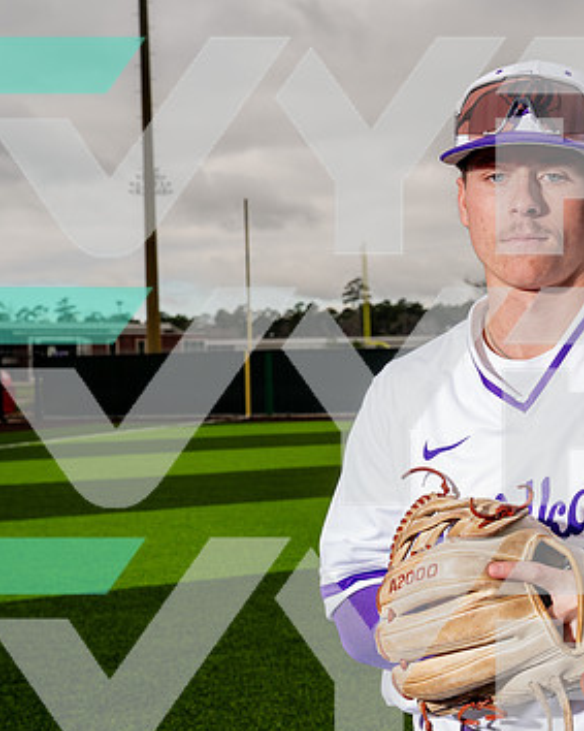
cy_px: 398
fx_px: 1362
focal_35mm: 63
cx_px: 462
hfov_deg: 23.9
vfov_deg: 30.0
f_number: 8
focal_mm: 41
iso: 100
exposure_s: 1/200
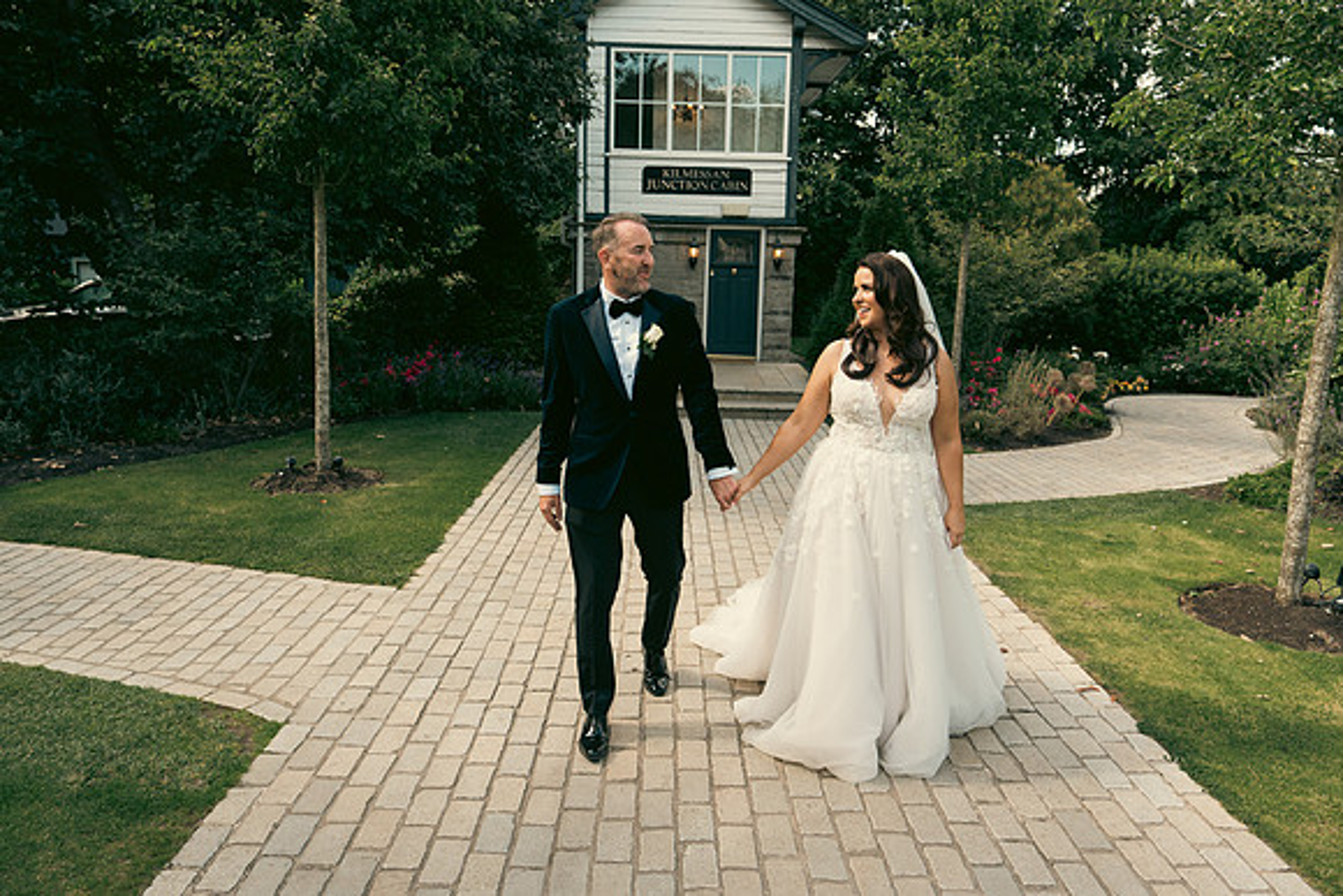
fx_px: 970
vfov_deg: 49.6
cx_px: 672
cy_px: 448
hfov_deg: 69.4
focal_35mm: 26
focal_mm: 26
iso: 200
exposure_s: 1/500
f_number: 3.5
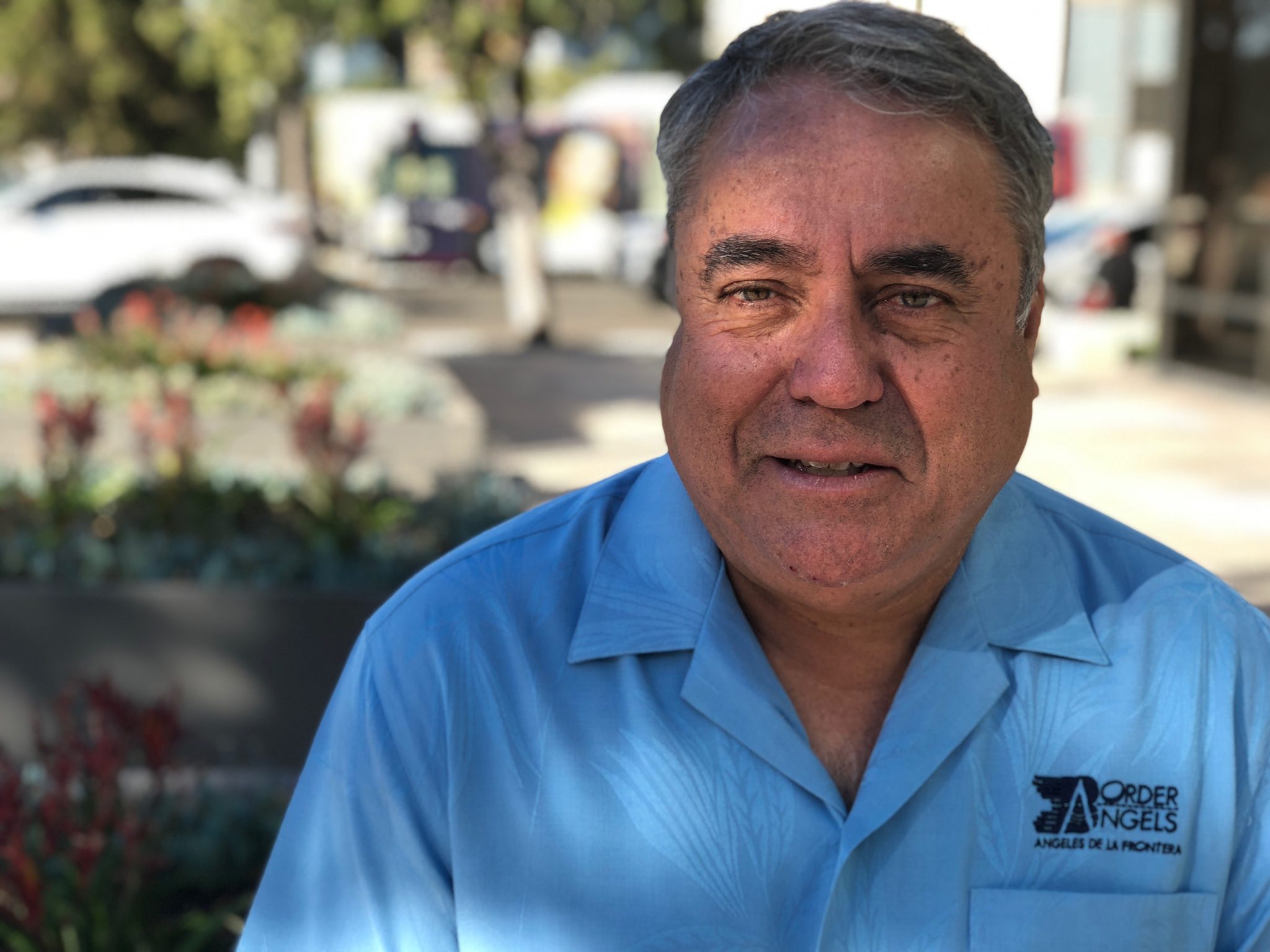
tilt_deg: -8.4
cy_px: 476
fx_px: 2091
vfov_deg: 25.7
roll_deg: -1.2
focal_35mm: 57
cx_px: 635
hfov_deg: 33.8
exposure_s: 1/120
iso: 20
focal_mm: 6.6
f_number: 2.8
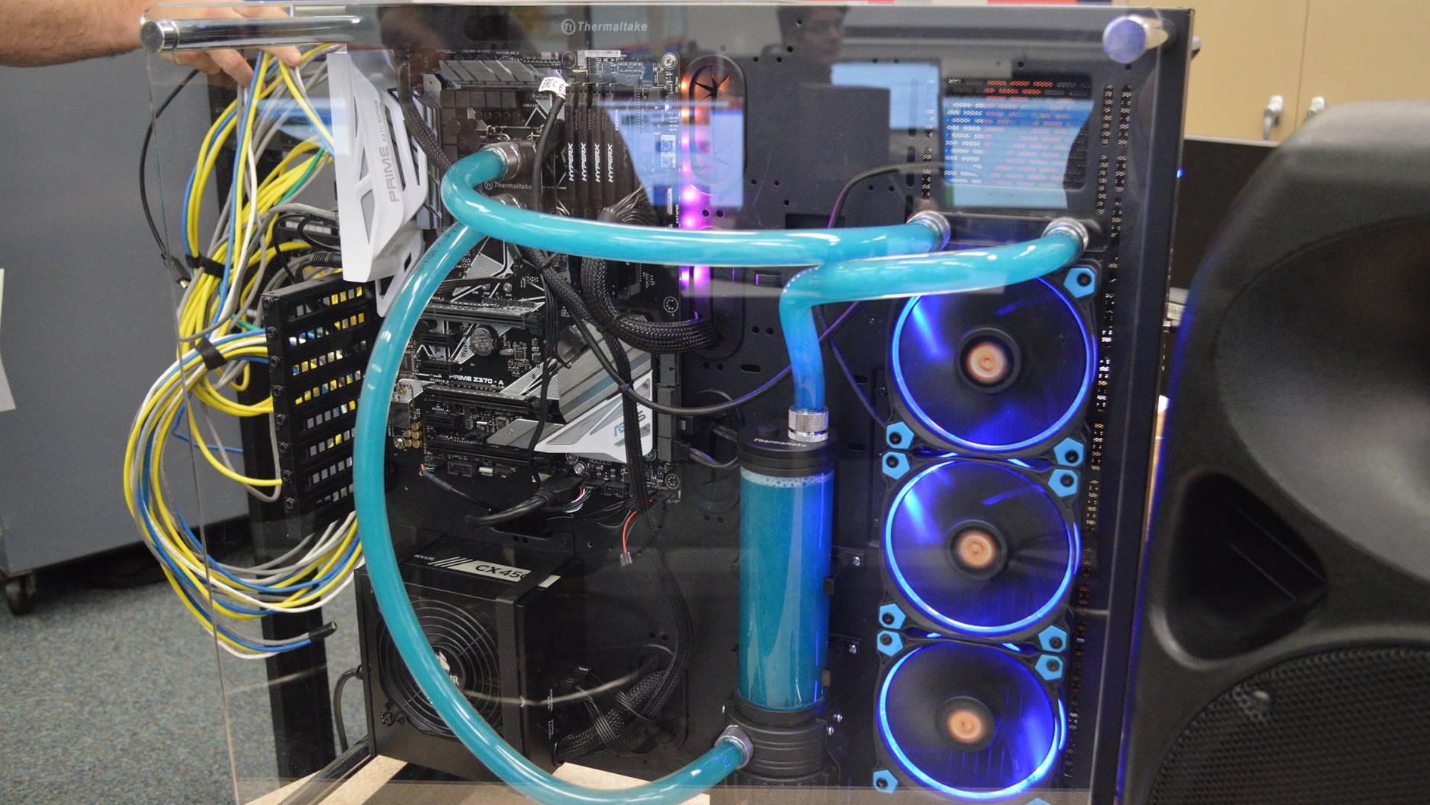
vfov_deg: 33.7
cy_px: 442
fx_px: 1327
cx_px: 716
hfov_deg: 56.6
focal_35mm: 35
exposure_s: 1/60
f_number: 4
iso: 2000
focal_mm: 22
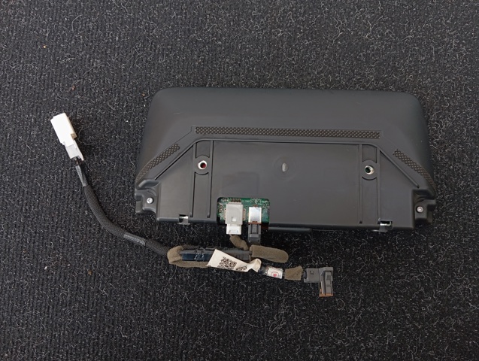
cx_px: 240
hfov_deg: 63.4
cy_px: 180
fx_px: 388
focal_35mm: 28
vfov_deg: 49.9
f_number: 1.8
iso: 73
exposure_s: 1/100
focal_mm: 4.22
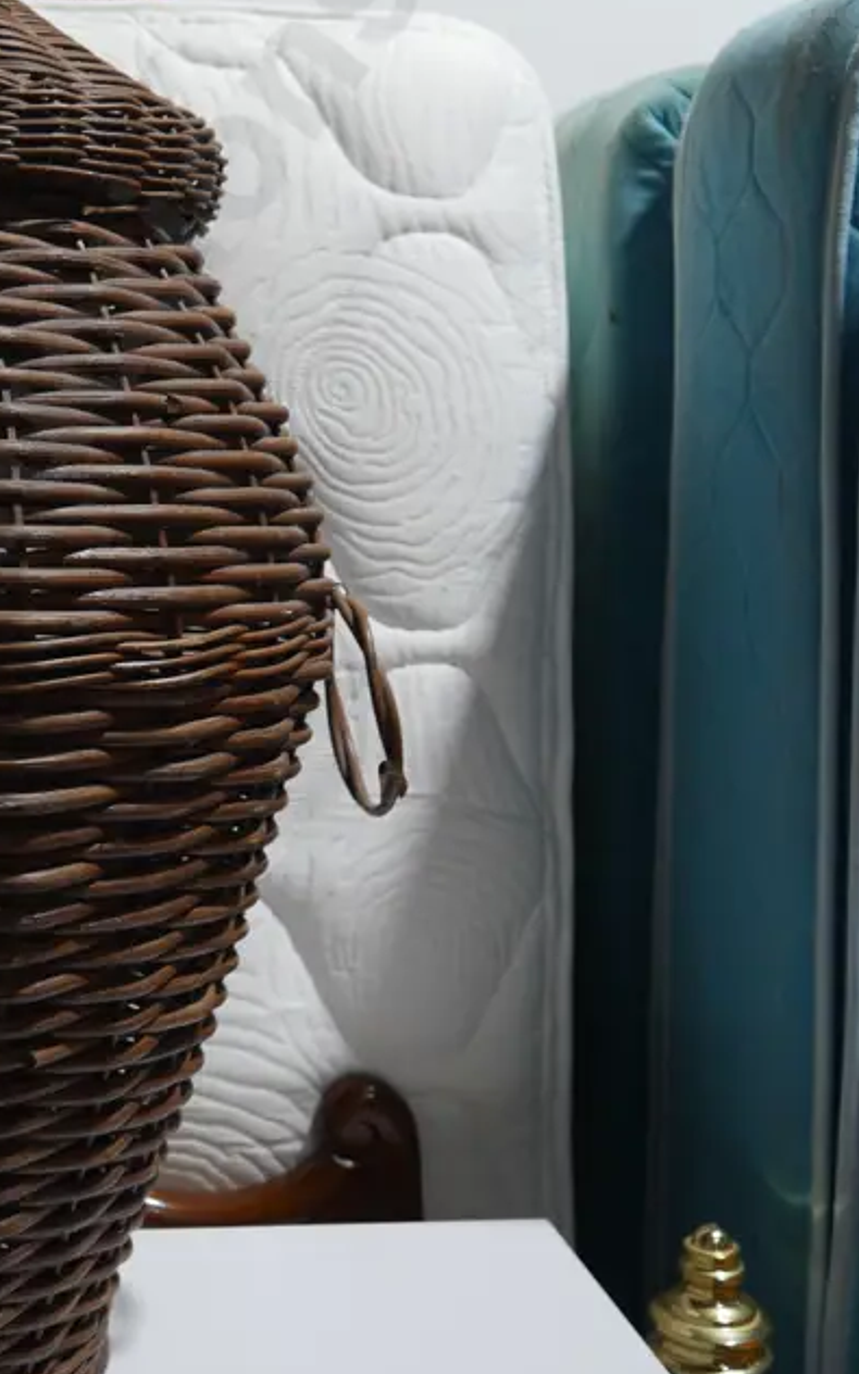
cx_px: 38
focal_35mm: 55
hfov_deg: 22.8
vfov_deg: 36.4
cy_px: 426
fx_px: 2060
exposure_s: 1/80
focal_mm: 16
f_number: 3.6
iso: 200
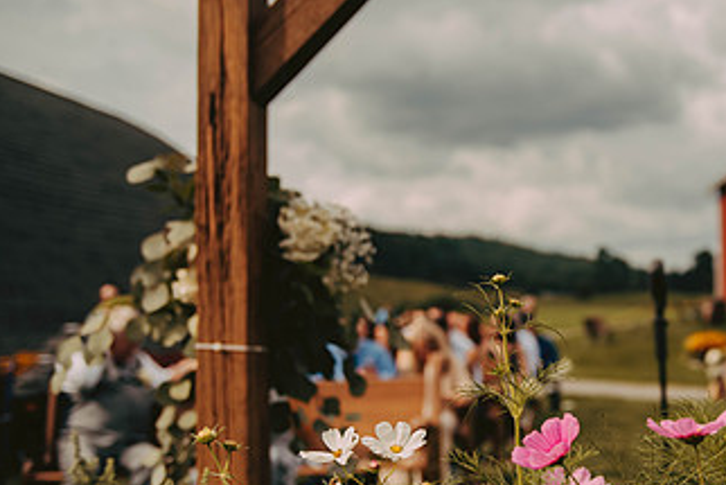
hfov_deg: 30.9
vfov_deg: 21.5
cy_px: 321
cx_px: 609
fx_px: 1271
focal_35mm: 63
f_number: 2.8
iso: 320
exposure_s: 1/4000
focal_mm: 35
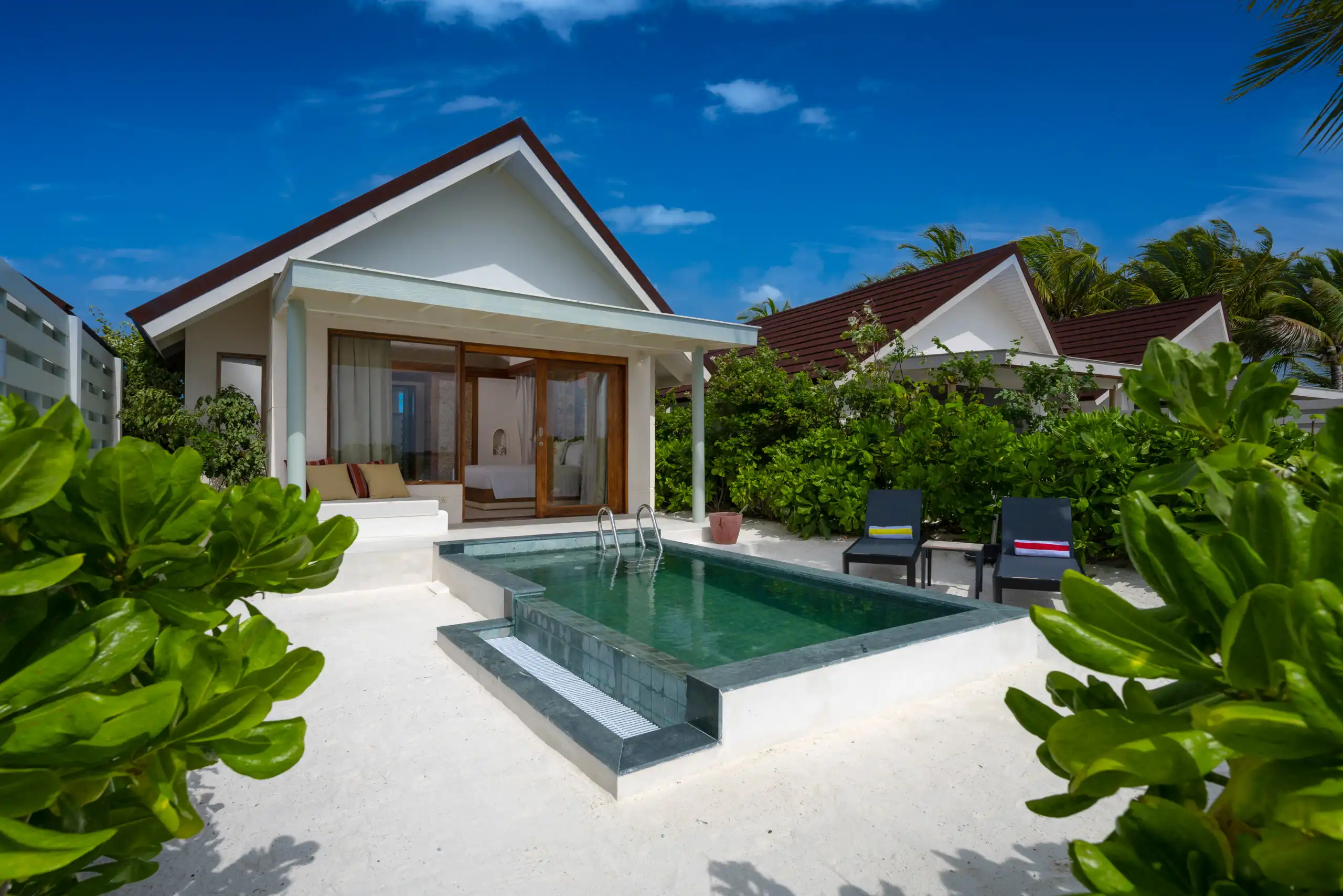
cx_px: 672
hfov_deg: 90.0
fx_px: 671
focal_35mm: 18
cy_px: 448
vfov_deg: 67.4
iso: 100
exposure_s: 1/160
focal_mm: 18
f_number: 10
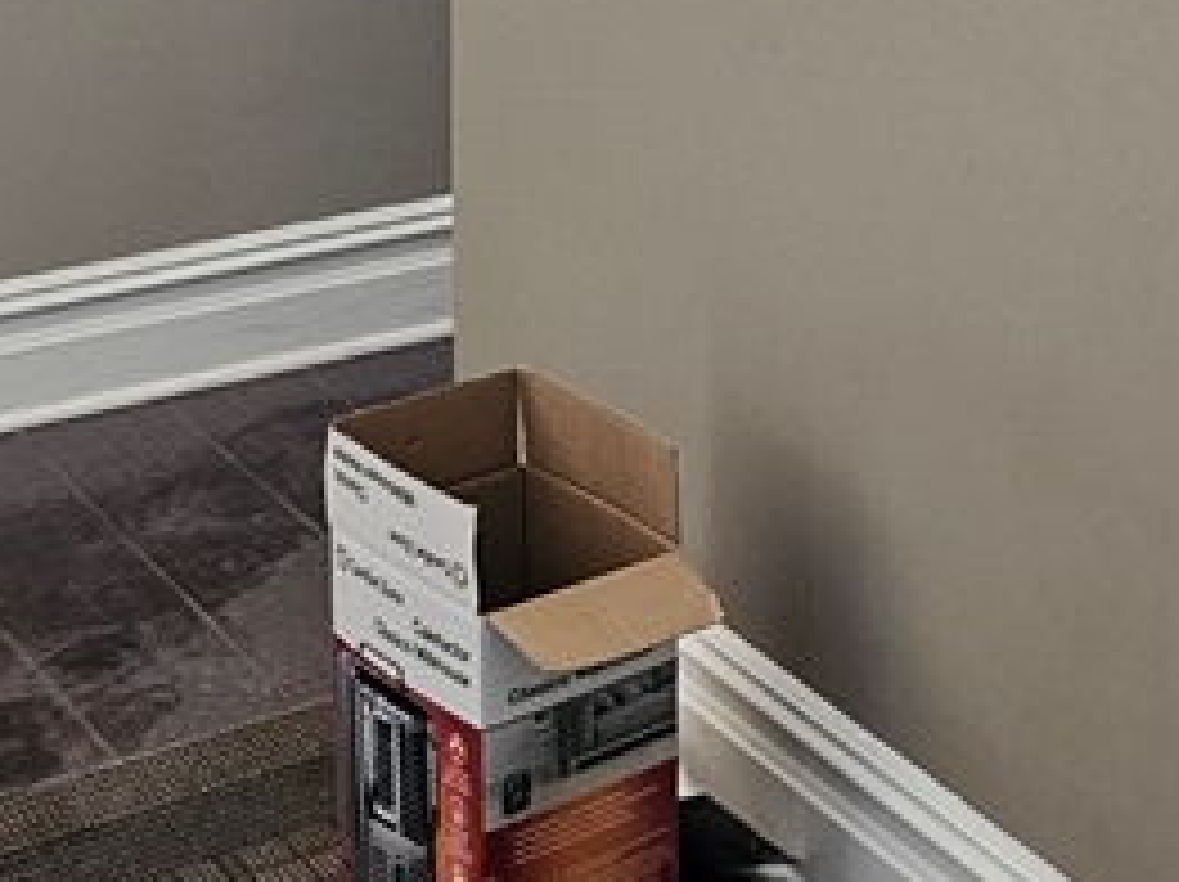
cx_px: 1652
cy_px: -356
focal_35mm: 90
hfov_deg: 19.6
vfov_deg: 15.4
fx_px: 3063
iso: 640
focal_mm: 6.3
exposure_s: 1/40
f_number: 1.7
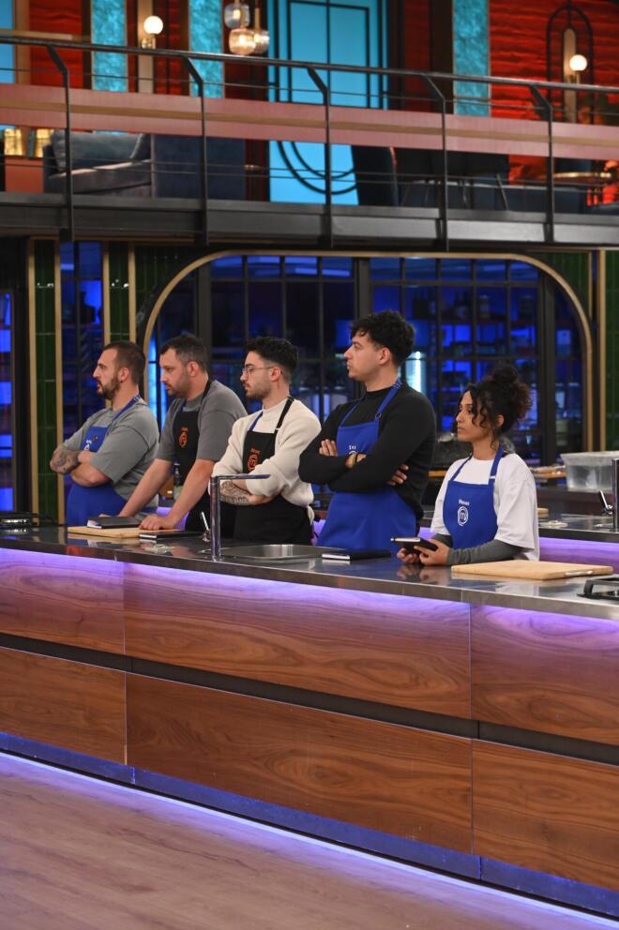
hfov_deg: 15.9
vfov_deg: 23.7
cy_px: 465
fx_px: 2221
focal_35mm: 86
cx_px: 310
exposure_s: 1/200
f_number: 4
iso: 3200
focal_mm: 86
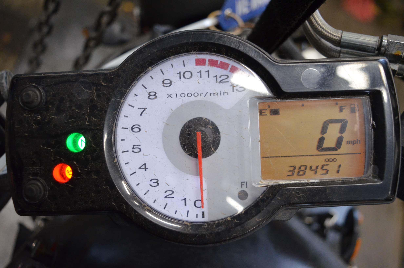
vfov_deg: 32.9
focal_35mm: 40
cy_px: 134
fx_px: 454
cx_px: 202
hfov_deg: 48.0
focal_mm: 27
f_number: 4
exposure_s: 1/60
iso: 1600
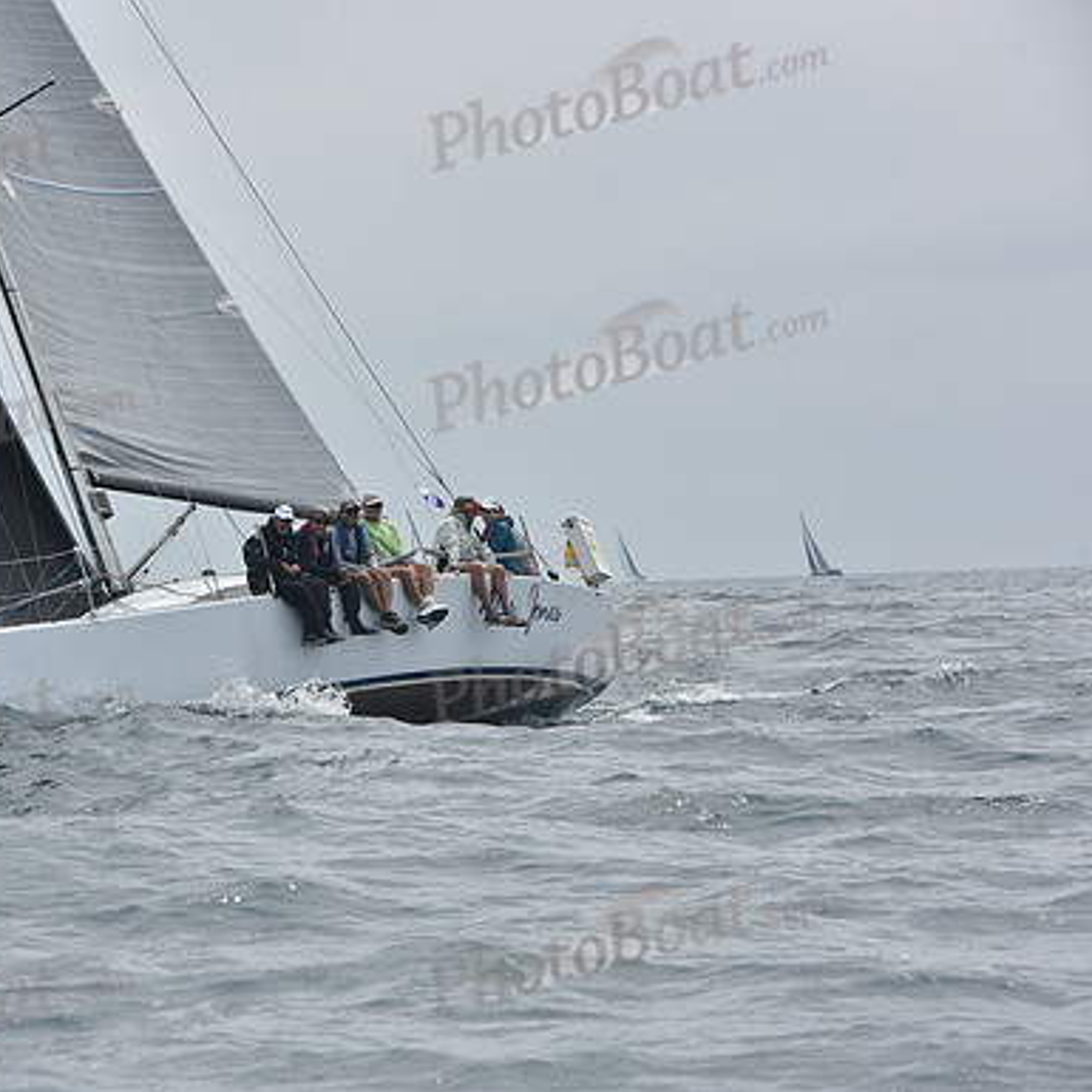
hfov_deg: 8.5
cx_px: 284
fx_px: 7317
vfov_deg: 8.5
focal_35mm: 205
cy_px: 546
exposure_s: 1/800
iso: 250
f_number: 11
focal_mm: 160
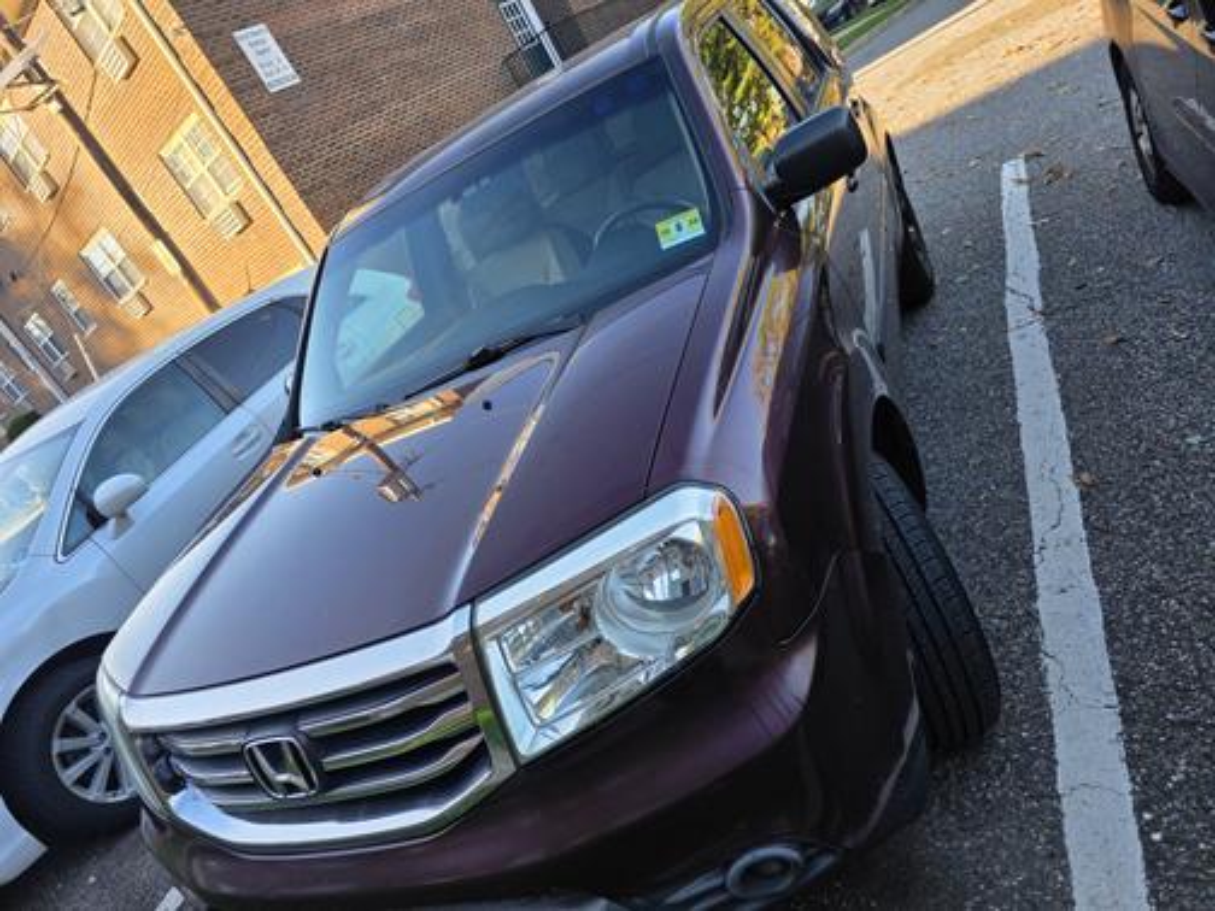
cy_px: 456
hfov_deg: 73.9
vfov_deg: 58.9
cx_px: 608
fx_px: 807
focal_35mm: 23
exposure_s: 1/359
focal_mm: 6.3
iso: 50
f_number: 1.7
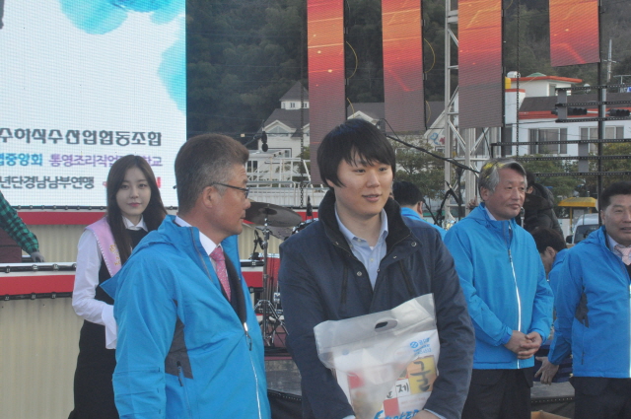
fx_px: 1523
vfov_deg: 15.7
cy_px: 210
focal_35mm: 87
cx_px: 316
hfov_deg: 23.4
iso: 1600
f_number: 22
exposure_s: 1/200
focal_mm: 58
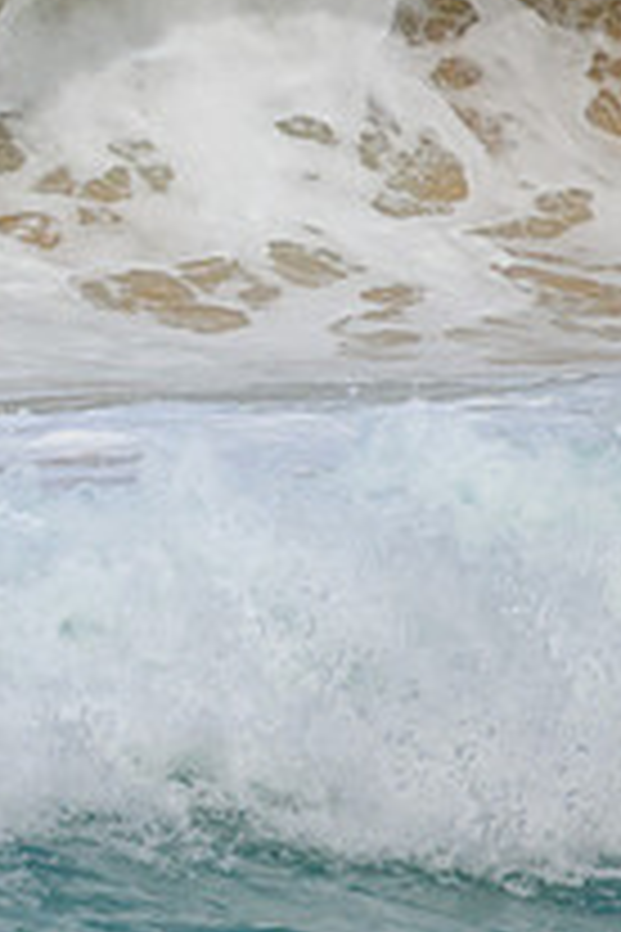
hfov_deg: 0.6
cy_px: 115
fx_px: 57955
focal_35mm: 2240
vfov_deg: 0.9
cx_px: -544
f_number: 11
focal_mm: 800
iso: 720
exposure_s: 1/2000
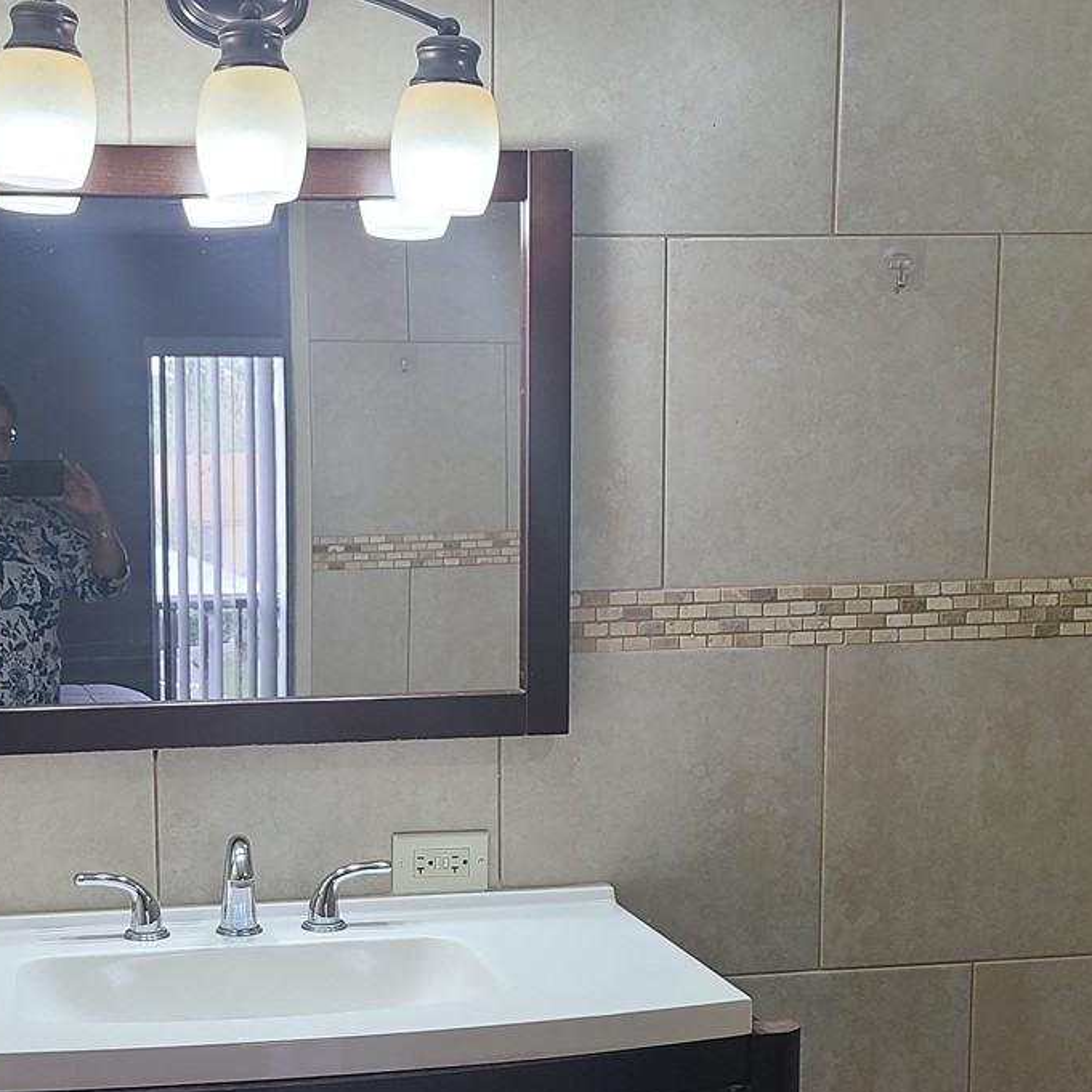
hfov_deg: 31.2
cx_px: 313
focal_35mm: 54
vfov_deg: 31.2
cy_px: 781
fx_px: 1927
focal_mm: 5.4
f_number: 1.8
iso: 64
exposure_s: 1/120
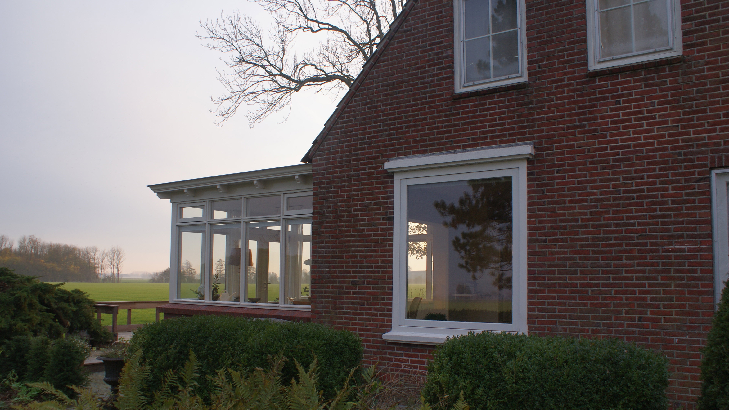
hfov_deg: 61.0
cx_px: 366
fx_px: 619
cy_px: 241
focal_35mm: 32
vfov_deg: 36.6
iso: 100
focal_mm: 20
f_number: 5.6
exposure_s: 1/40
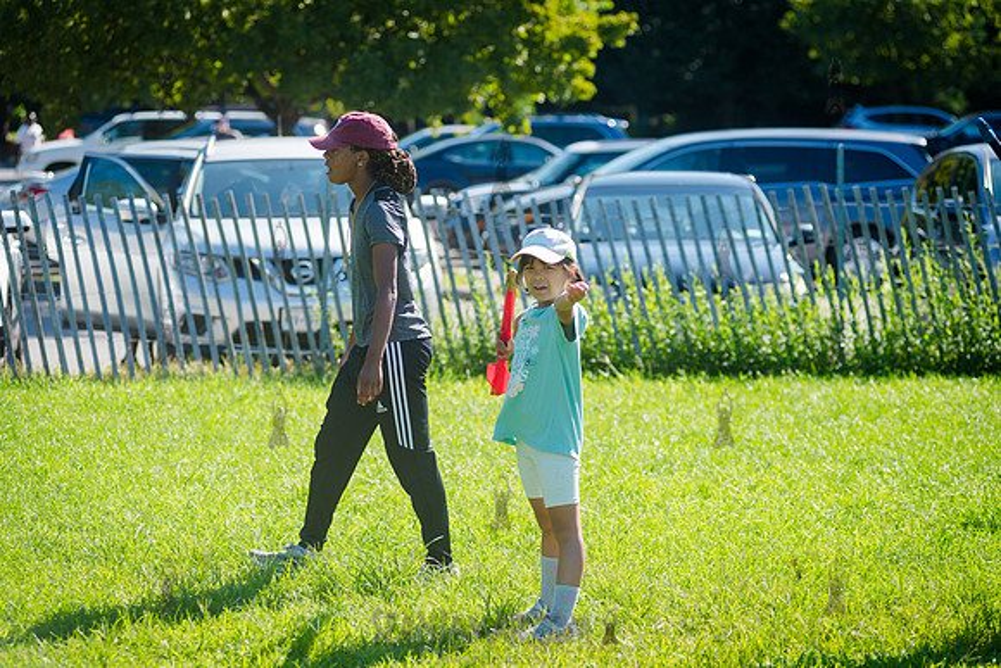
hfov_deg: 15.2
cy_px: 334
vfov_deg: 10.2
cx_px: 500
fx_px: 3754
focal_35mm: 135
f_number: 4
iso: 200
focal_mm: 135
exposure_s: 1/800
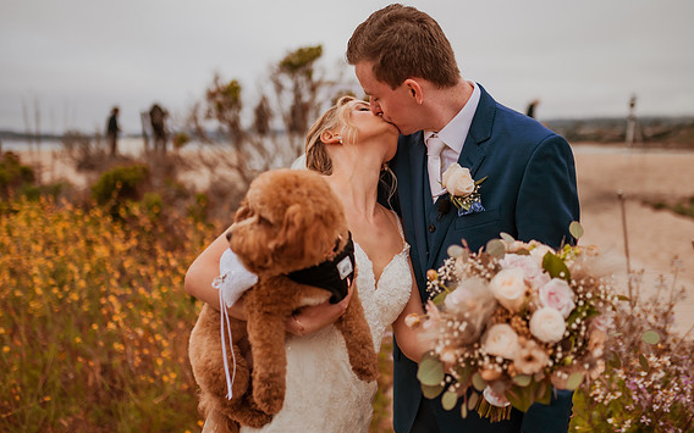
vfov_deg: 33.6
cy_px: 196
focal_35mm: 38
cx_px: 357
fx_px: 719
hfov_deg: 51.5
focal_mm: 35
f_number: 1.4
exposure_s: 1/3200
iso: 500
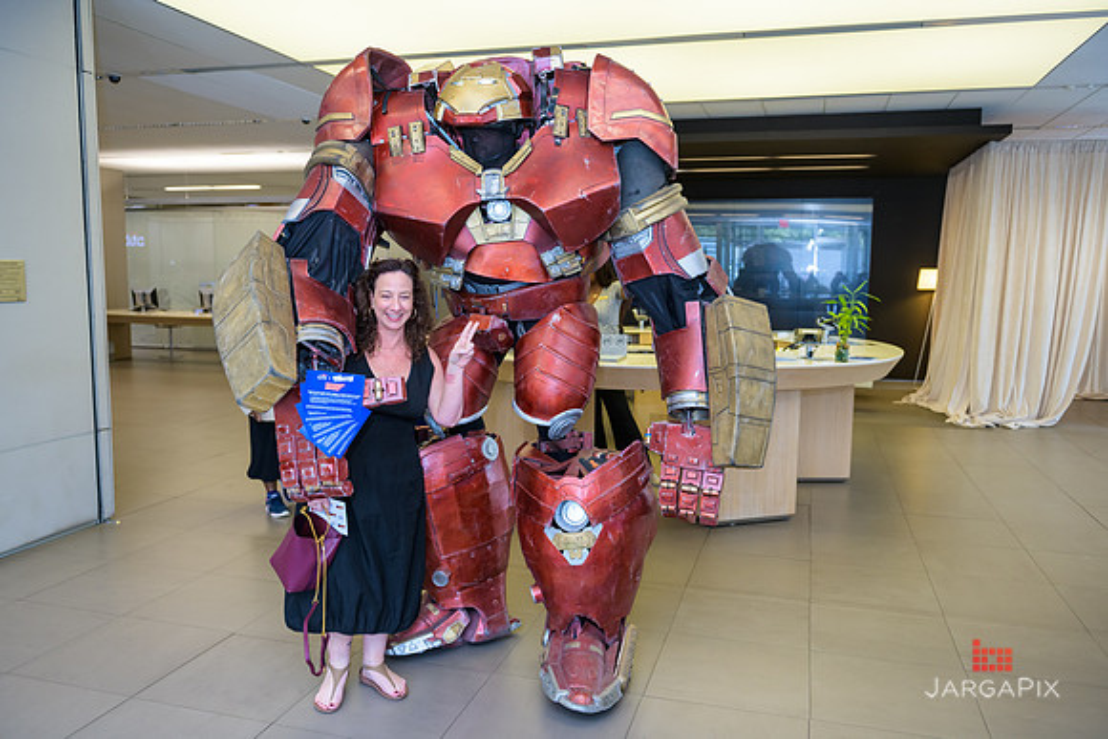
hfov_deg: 65.5
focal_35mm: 28
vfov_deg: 46.4
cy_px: 370
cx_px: 554
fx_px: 862
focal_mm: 28
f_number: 3.2
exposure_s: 1/125
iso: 800
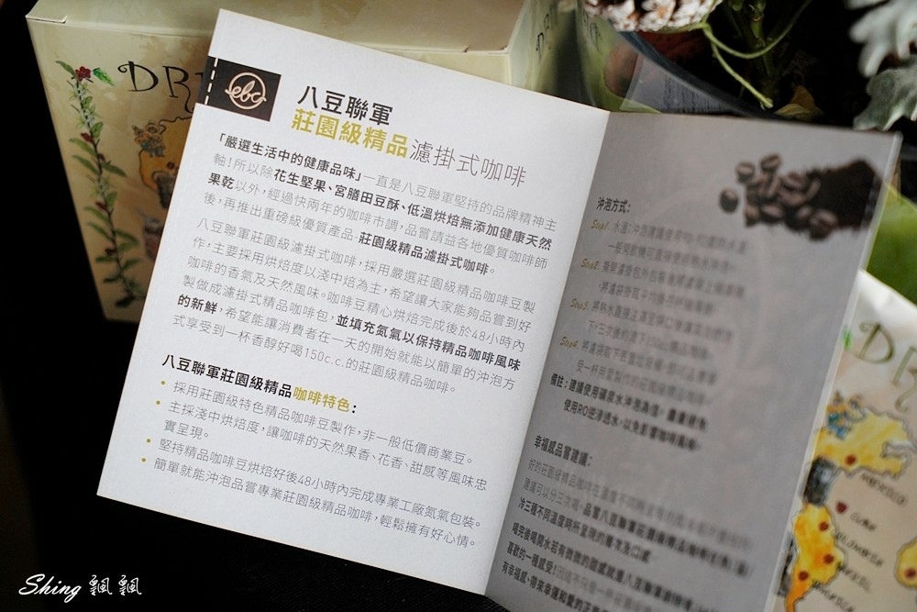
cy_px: 306
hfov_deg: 28.8
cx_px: 458
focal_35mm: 70
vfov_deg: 19.5
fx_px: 1783
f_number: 5.6
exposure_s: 1/80
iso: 800
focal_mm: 70
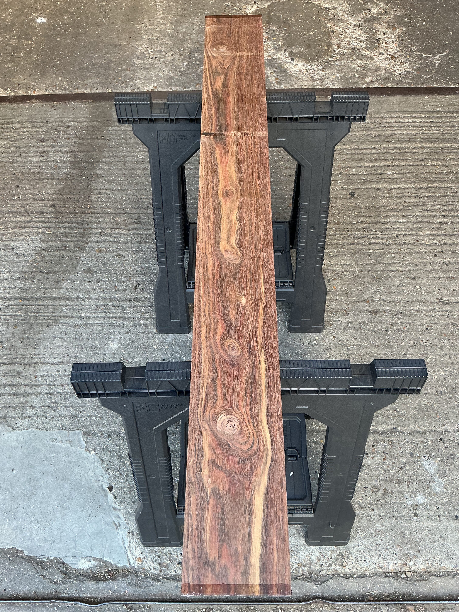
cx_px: 230
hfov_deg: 48.2
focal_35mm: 29
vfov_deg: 61.7
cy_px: 306
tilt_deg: -60.5
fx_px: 513
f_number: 1.8
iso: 64
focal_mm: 3
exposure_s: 1/120
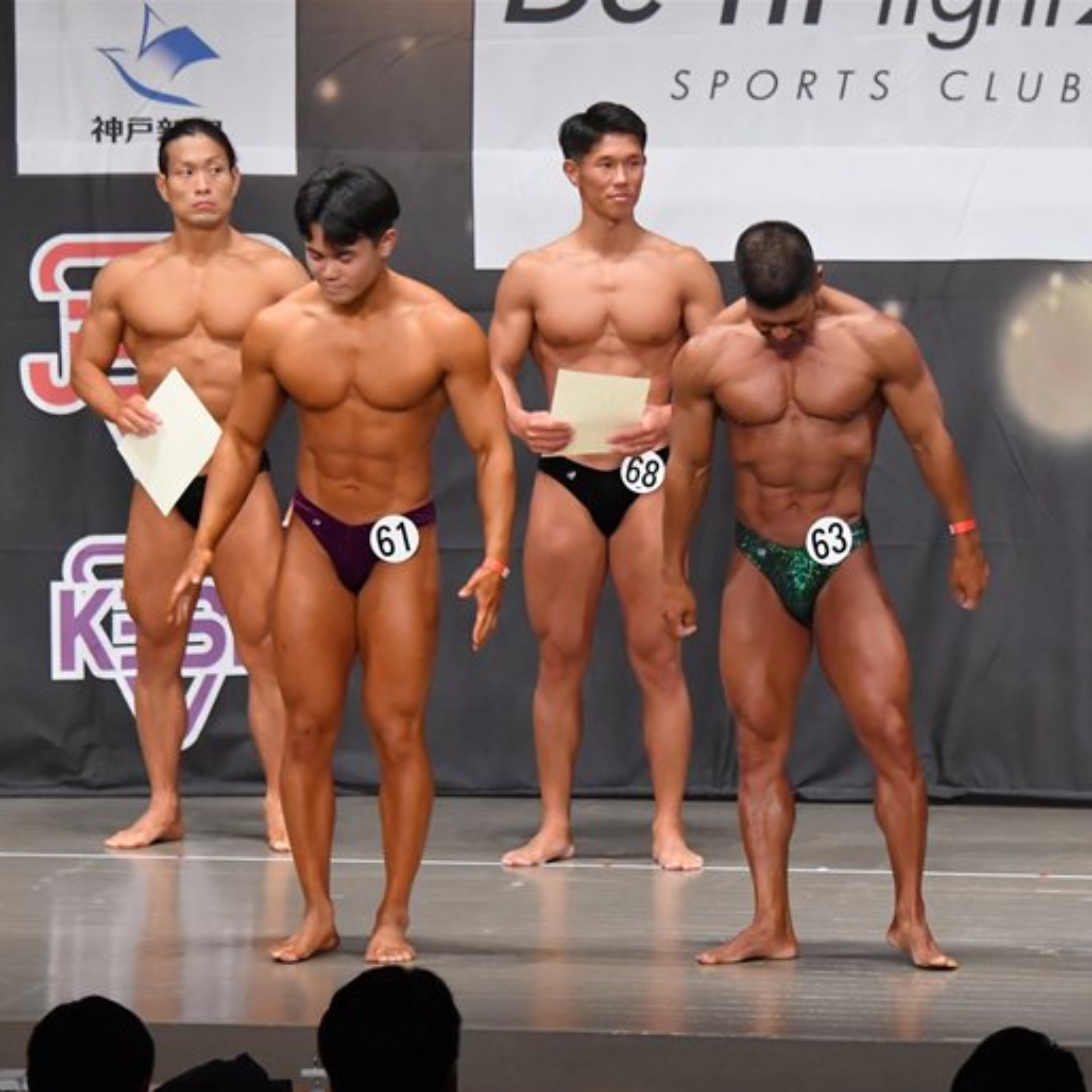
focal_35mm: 223
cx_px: 743
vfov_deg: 7.8
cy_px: 546
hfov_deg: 7.8
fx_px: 7959
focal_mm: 116
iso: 6400
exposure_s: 1/400
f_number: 5.6
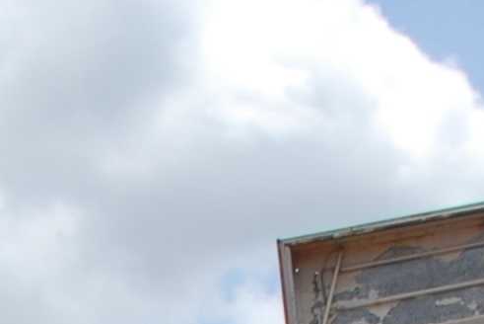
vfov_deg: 5.7
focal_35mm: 213
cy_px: 1216
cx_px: -205
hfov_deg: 9.4
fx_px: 2865
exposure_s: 1/250
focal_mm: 18
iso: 100
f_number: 8
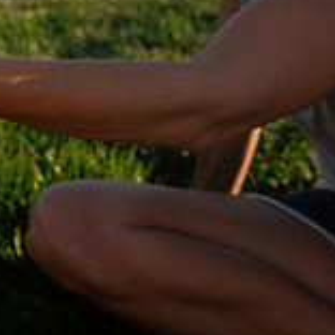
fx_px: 832
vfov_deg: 21.8
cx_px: -236
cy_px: -12
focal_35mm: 76
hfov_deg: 18.6
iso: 400
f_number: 5
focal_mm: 24
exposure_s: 1/3200
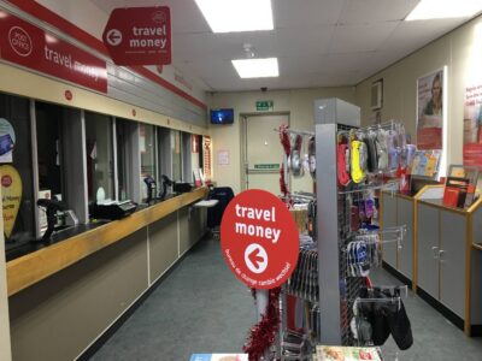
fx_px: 404
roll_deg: +1.4
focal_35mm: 29
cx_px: 241
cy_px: 180
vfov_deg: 48.2
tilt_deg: -3.3
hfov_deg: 61.7
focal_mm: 4.15
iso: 160
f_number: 2.2
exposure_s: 1/33
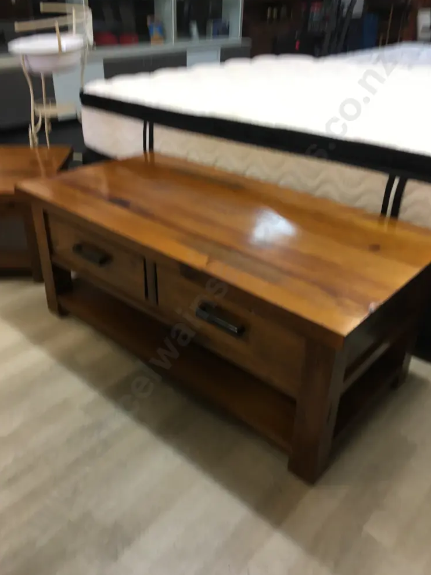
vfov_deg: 60.0
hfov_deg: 46.8
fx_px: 498
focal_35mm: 30
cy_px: 294
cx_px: 211
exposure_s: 1/17
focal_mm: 4.15
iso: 32
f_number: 2.2
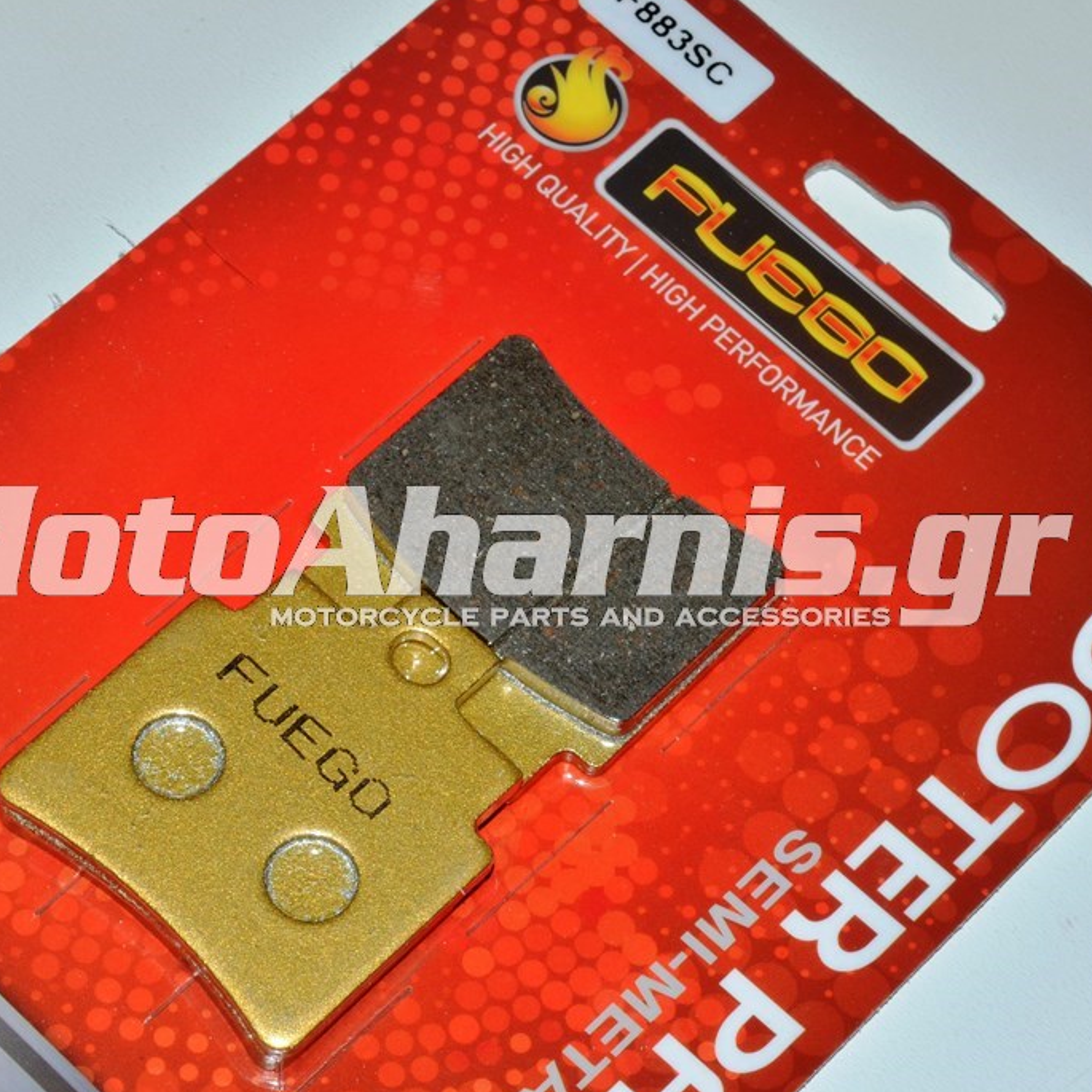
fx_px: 4129
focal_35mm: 116
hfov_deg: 15.1
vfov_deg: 15.1
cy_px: 556
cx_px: 486
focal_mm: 55
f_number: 20
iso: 160
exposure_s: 1/100
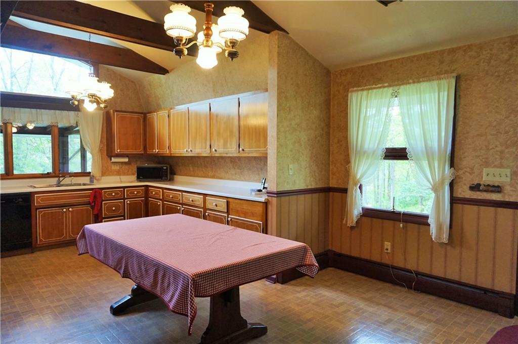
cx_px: 259
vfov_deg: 53.0
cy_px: 172
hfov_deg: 73.8
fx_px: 345
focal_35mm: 24
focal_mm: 16
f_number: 4
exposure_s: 1/160
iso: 1000
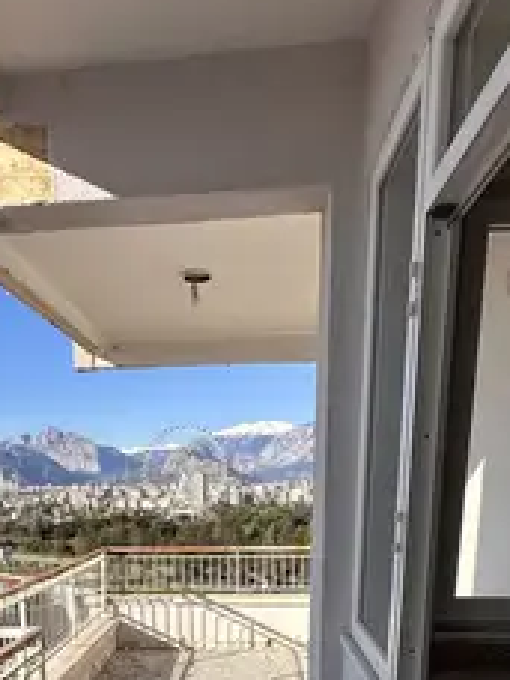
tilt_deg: -11.6
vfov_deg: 49.9
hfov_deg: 43.7
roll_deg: +0.5
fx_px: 629
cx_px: 182
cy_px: 623
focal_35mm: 32
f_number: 2.2
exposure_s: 1/1949
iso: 50
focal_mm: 2.22
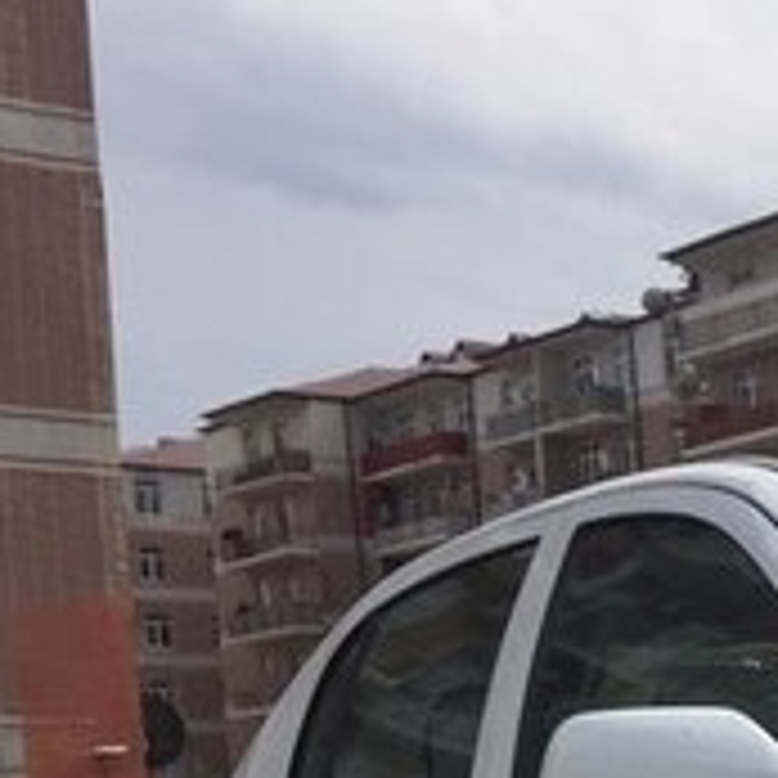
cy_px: 1077
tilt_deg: -3.6
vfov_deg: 16.5
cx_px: 1372
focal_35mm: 98
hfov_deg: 15.4
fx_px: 2492
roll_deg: +2.0
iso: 32
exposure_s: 1/3300
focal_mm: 4.15
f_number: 2.2
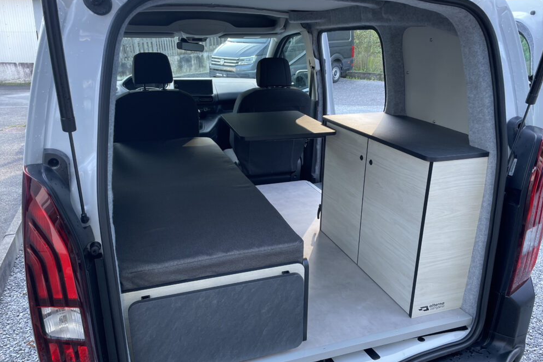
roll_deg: -1.8
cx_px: 271
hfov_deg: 65.5
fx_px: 422
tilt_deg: -20.2
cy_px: 196
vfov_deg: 46.3
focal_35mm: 28
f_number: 1.6
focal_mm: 4.2
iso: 80
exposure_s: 1/121
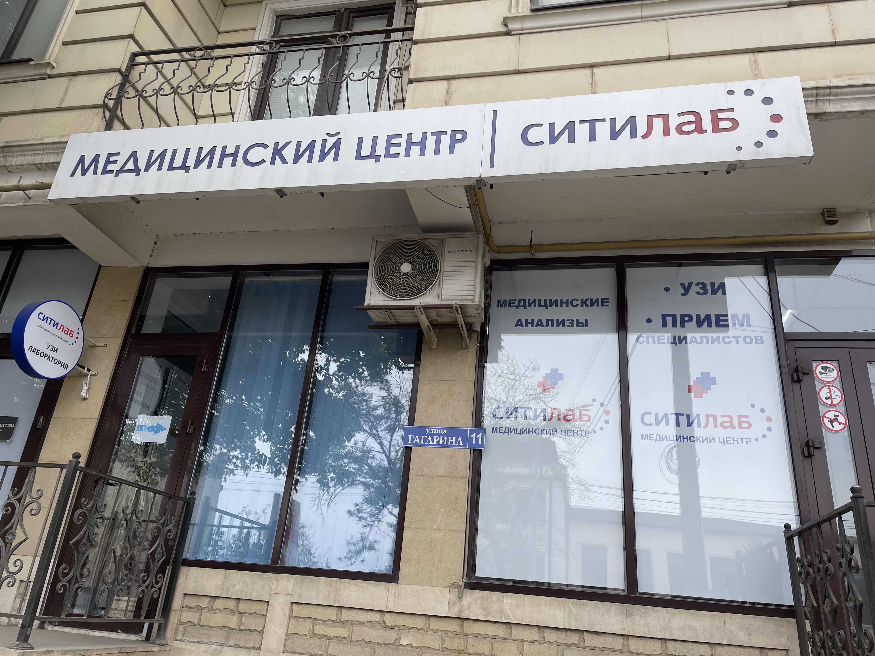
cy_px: 328
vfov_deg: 53.1
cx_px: 438
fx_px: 657
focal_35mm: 26
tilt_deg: +24.5
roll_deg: -4.5
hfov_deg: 67.3
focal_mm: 4.2
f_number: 1.6
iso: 32
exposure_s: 1/703
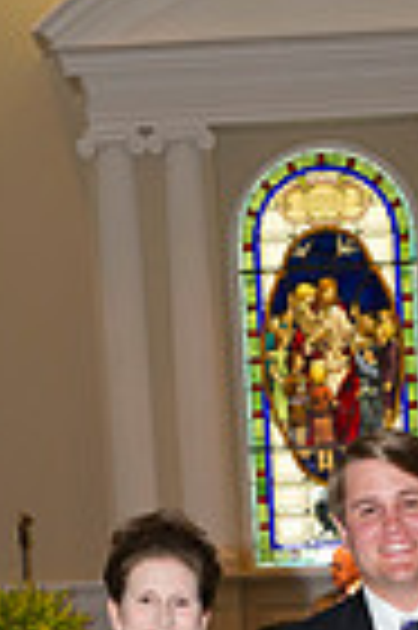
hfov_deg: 8.2
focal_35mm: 167
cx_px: 317
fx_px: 2916
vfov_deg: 12.0
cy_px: 801
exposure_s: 1/60
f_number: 4
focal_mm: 52
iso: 1600
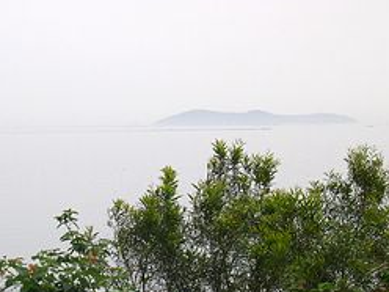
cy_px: 223
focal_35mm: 108
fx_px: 1214
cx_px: 85
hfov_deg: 18.1
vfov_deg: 13.7
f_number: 10
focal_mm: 14.2
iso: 100
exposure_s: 1/156
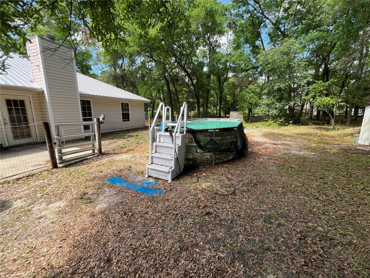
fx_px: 139
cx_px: 185
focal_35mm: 13
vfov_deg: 89.9
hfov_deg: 106.2
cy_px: 139
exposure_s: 1/210
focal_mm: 1.57
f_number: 1.8
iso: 32
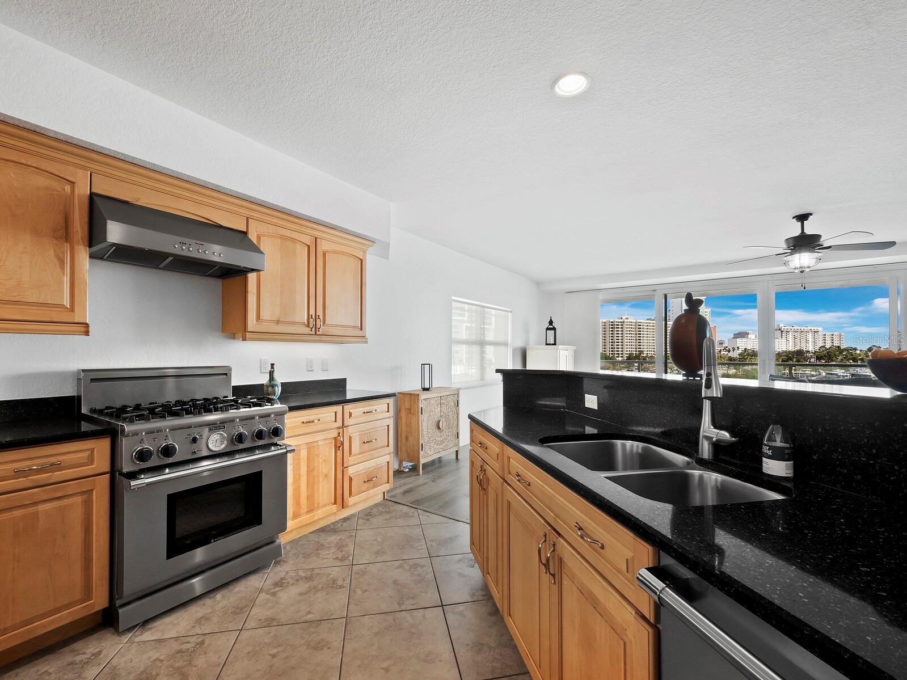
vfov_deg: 85.7
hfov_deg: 102.1
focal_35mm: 14
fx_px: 367
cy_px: 340
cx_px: 454
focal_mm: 7
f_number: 11
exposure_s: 1/5
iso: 400
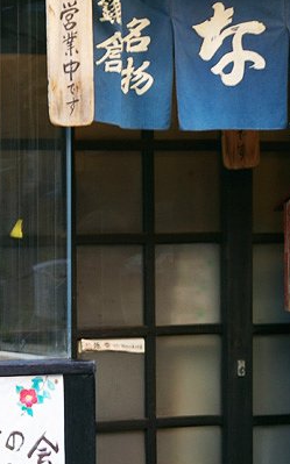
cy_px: 263
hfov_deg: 7.6
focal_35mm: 169
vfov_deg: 12.4
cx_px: -121
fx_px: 2140
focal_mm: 55
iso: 200
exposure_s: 1/6
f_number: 11
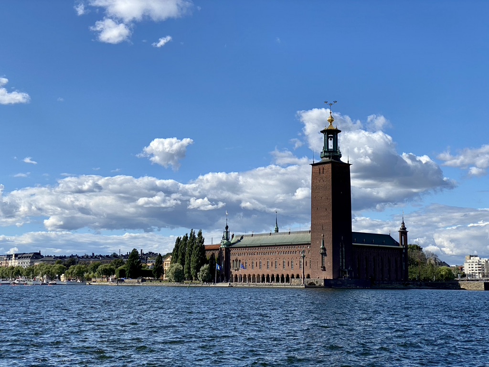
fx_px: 735
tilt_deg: +8.1
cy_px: 184
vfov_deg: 28.0
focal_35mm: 52
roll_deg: -0.3
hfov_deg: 36.8
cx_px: 244
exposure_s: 1/2179
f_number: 2
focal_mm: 6
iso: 20
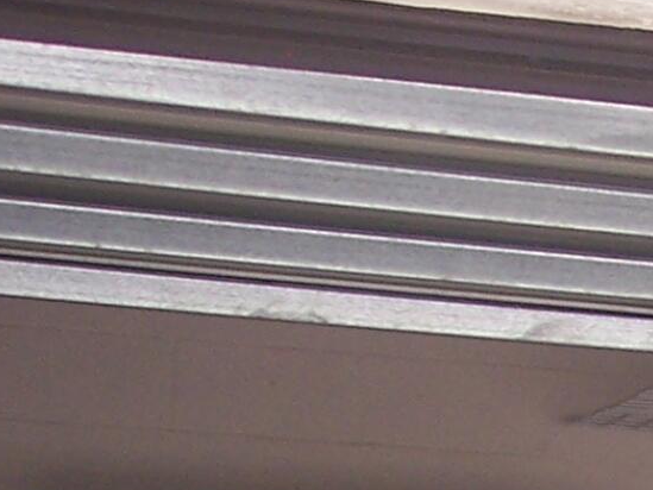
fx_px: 4019
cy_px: 1097
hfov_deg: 8.3
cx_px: 1753
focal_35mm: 213
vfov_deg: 6.7
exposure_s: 1/180
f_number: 3.4
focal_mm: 8
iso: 100
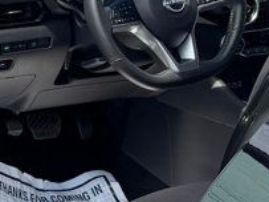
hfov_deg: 15.4
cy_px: 146
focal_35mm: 121
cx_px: -95
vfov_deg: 12.2
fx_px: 940
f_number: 1.78
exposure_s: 1/1618
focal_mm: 6.76
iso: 80
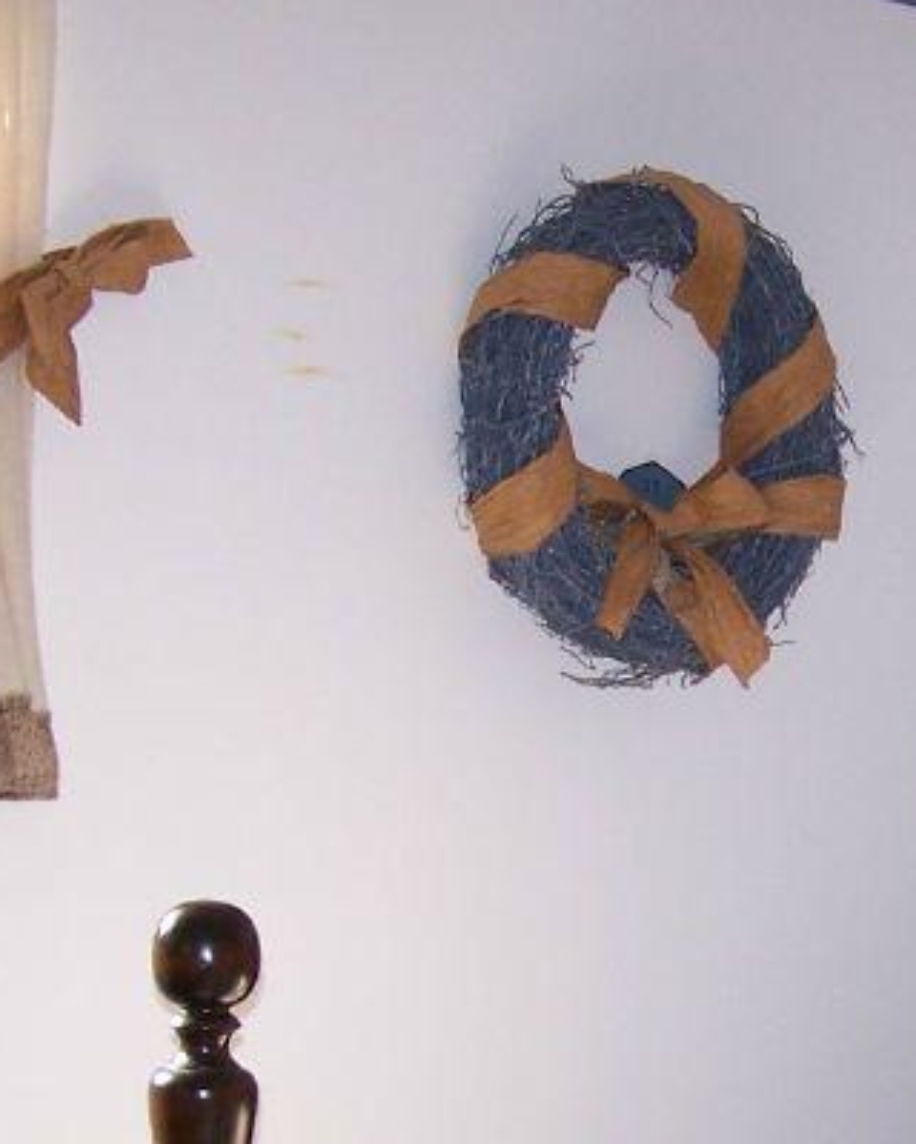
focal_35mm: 95
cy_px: 1007
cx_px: 947
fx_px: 3219
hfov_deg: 15.8
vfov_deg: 19.8
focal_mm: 6.3
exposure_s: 1/60
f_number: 2.8
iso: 140
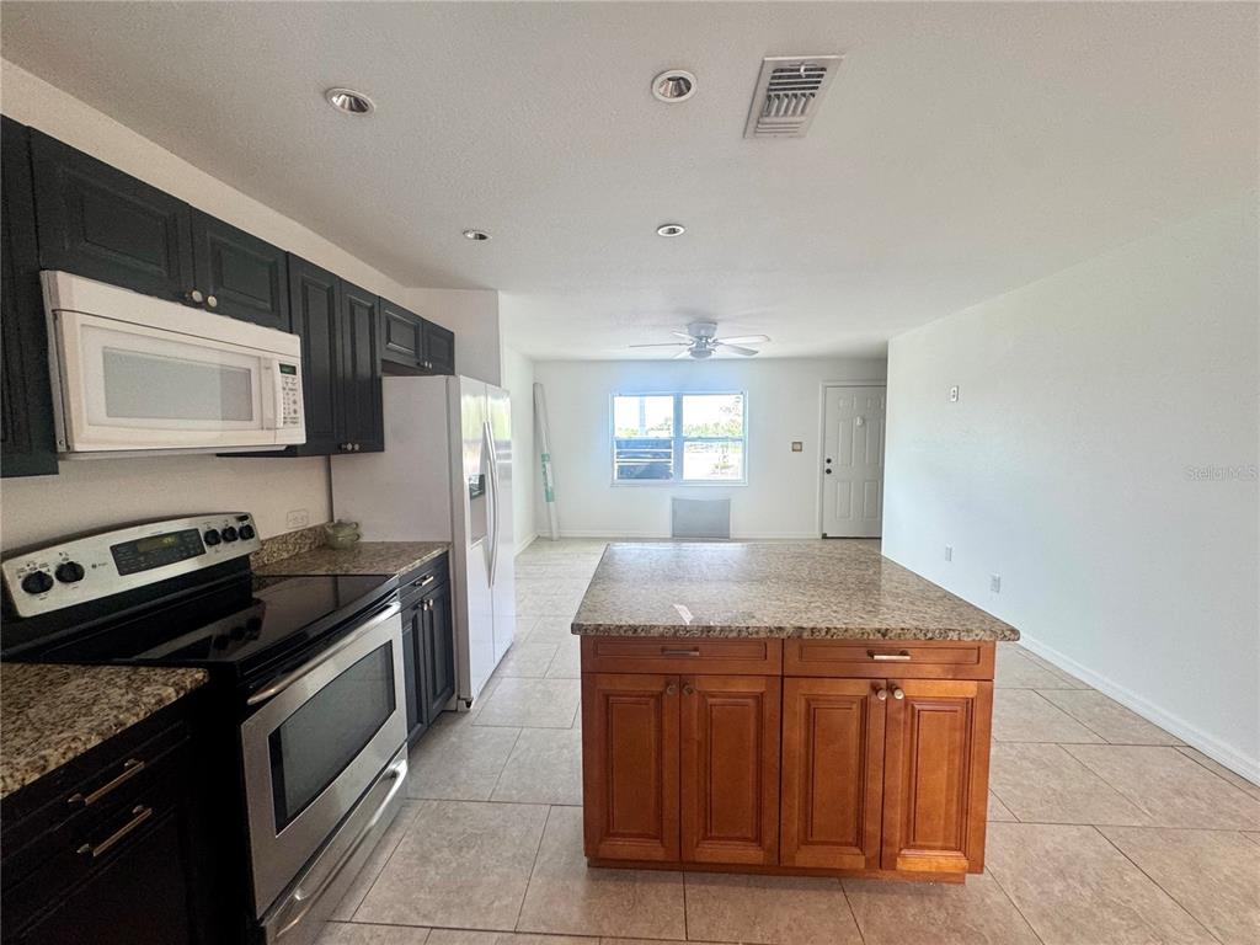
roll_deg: -0.4
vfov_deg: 85.7
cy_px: 472
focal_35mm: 14
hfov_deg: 102.1
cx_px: 630
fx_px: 510
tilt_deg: -5.7
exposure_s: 1/120
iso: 125
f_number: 2.2
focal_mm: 2.22
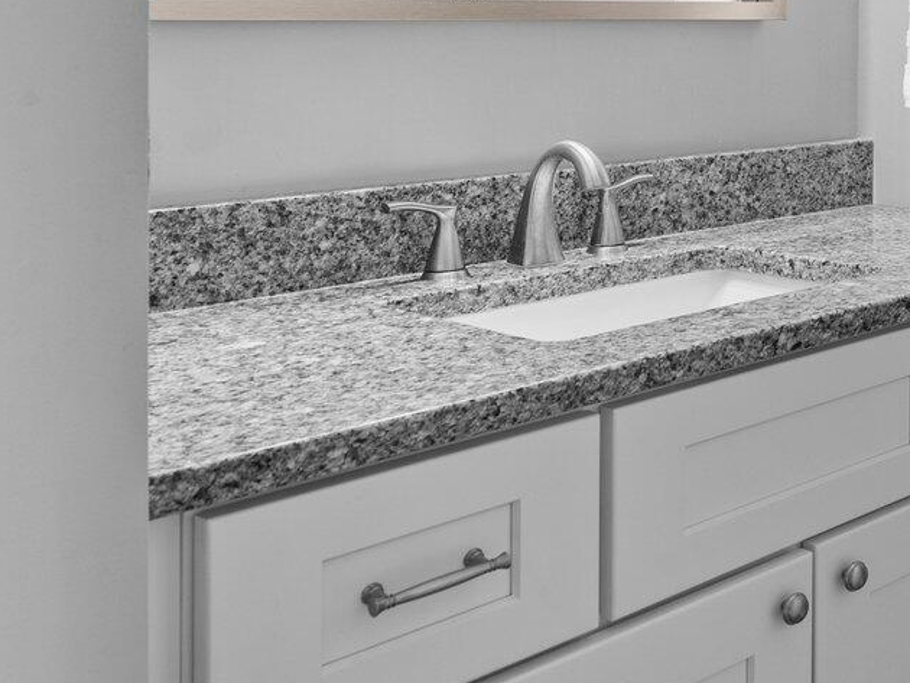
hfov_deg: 30.8
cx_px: 1151
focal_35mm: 50
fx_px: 1315
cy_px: -4
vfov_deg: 27.4
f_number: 7.1
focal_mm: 16
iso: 400
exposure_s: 1/2
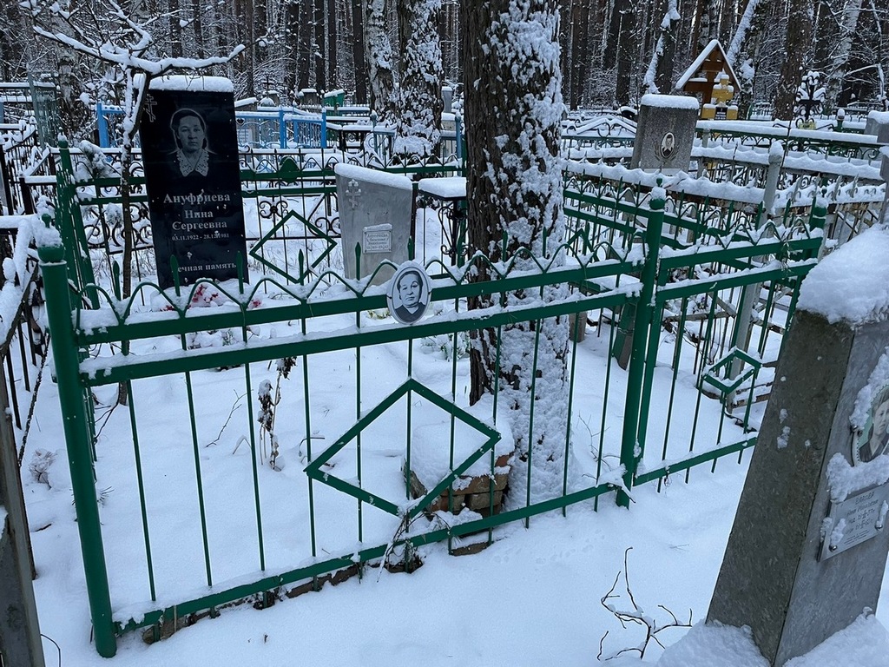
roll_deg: -0.9
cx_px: 444
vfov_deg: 53.1
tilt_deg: -16.8
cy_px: 334
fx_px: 668
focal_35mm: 26
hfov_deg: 67.3
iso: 125
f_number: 1.6
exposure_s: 1/85
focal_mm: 4.2
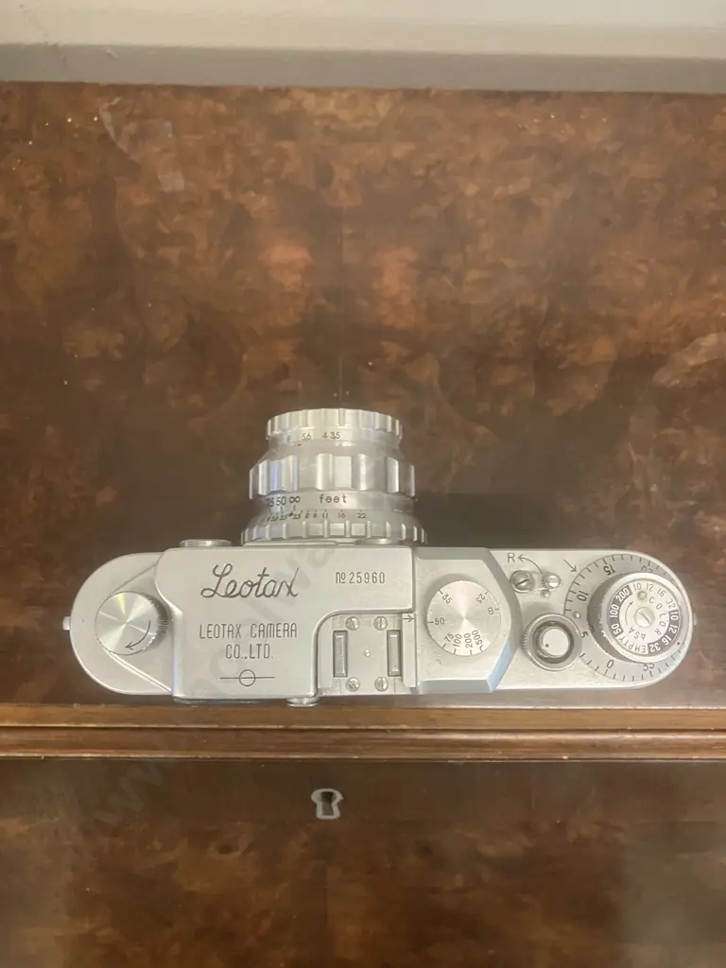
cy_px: 484
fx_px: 783
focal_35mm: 28
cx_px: 363
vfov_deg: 63.4
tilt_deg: -79.2
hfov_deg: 49.7
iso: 320
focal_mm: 3.99
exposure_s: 1/50
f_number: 1.8
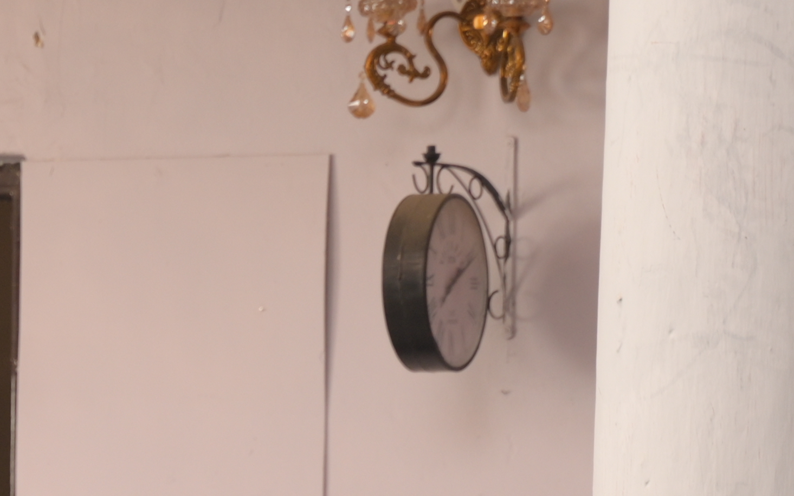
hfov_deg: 6.7
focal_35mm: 314
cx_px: -73
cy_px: 645
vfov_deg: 4.2
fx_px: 6795
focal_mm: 75
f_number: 2.8
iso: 250
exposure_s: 1/125
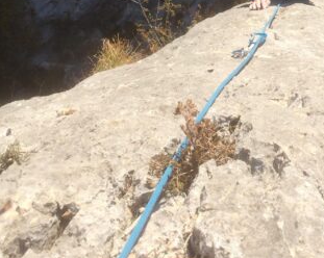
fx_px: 670
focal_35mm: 70
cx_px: 298
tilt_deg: -70.6
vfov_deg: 20.7
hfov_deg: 26.2
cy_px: -30
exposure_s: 1/1368
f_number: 2.2
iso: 32
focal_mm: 4.15
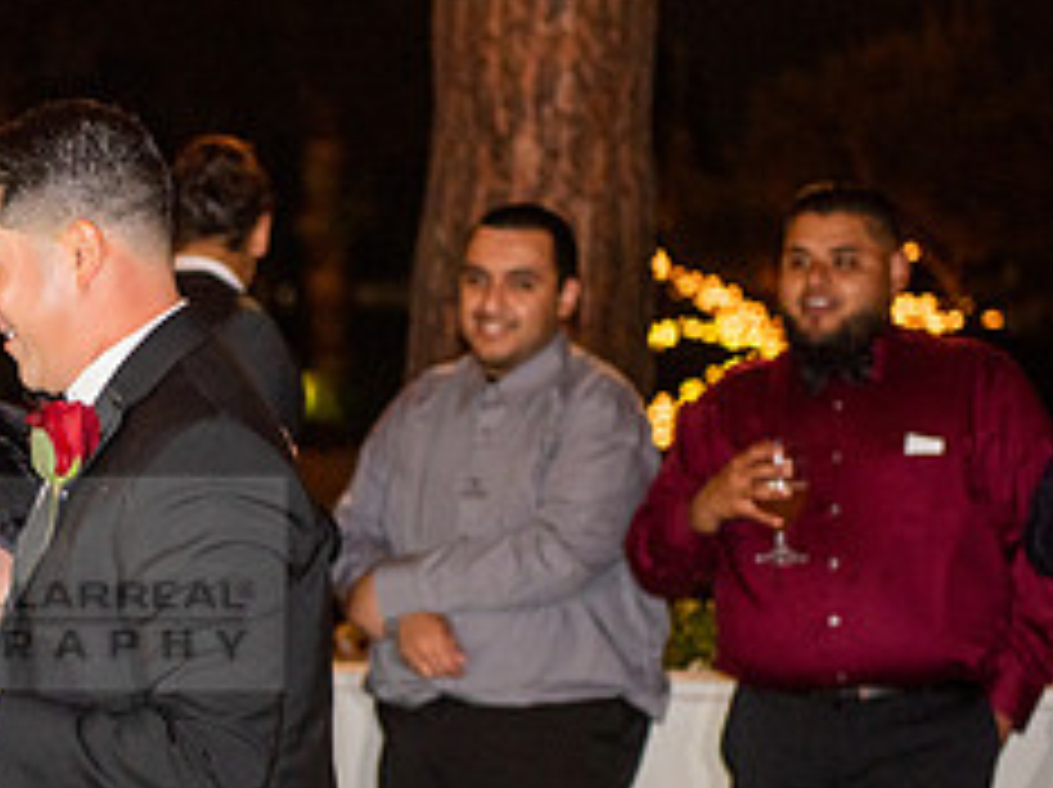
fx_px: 5075
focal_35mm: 167
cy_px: 583
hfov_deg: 11.7
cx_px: -94
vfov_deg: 8.9
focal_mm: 70
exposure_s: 1/125
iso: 1250
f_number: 2.8
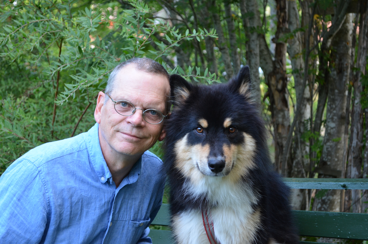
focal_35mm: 78
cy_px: 122
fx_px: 796
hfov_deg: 26.0
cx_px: 184
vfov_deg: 17.4
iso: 560
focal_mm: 52
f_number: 5.6
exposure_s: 1/60
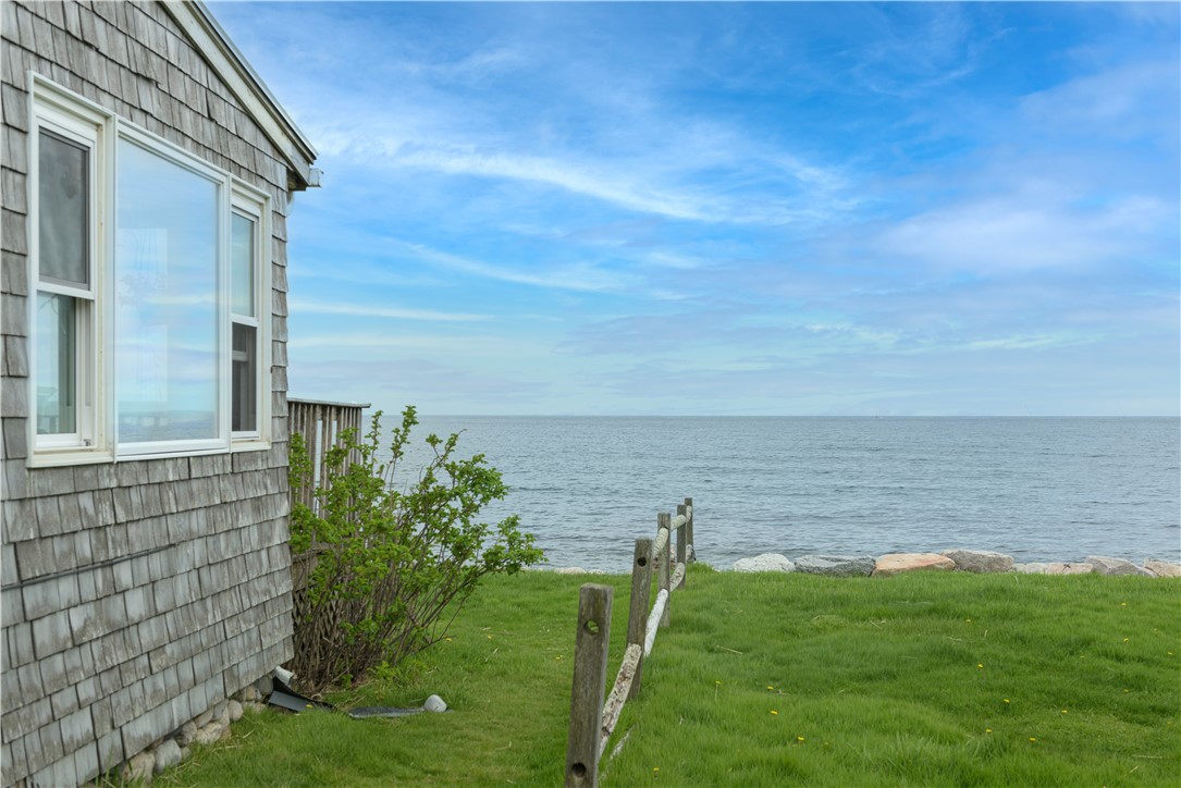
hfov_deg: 46.4
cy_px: 394
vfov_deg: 31.9
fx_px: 1378
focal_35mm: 42
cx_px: 590
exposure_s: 1/60
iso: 100
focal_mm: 42
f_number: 7.1
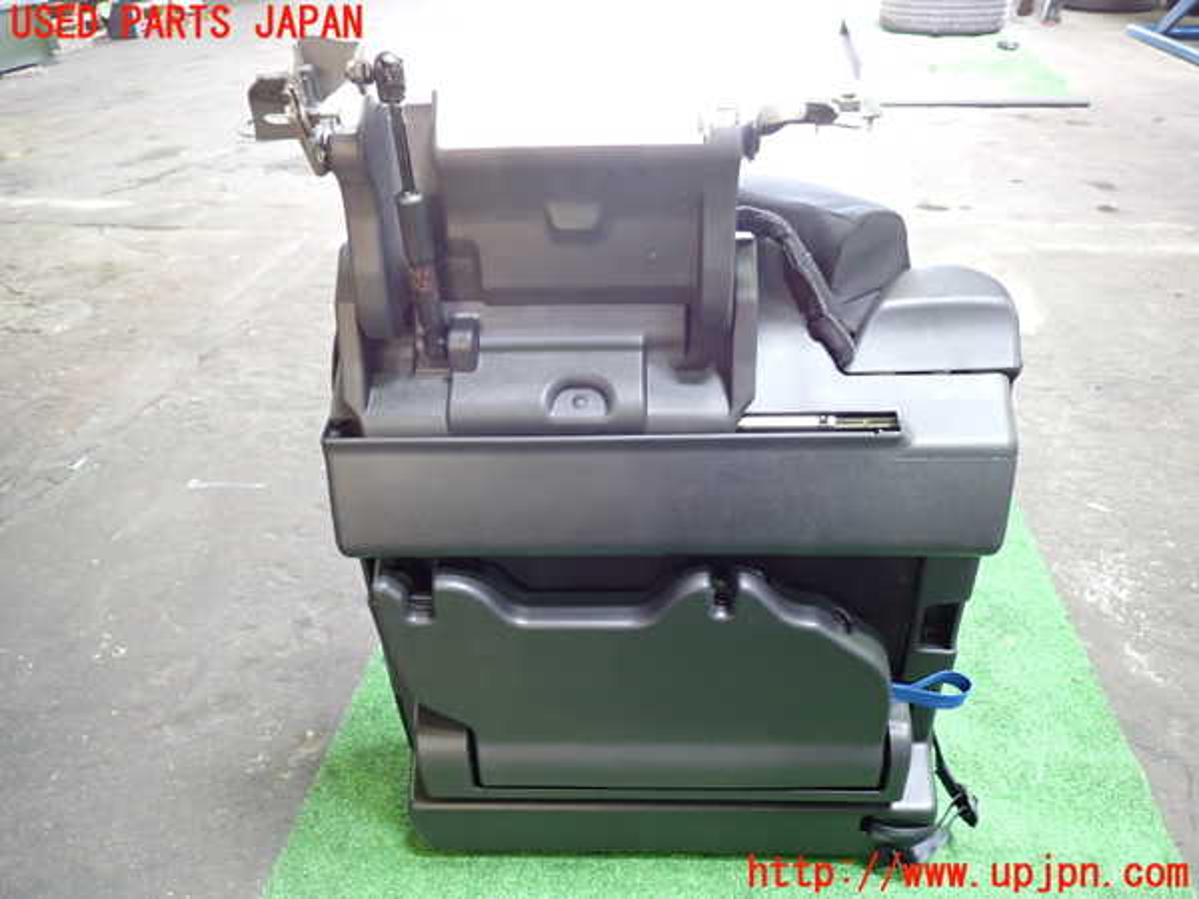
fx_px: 866
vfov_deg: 54.9
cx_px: 600
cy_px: 450
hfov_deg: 69.4
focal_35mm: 25
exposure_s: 1/30
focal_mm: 4.5
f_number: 2
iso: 400
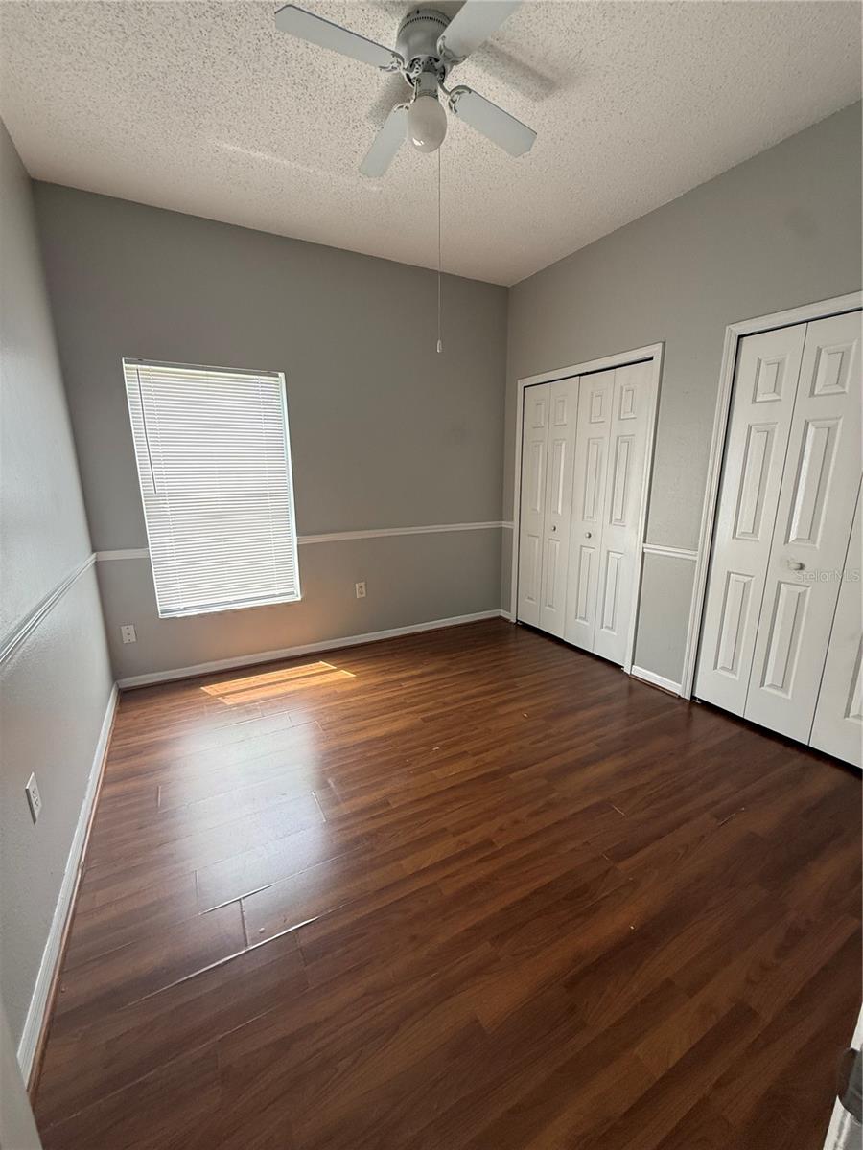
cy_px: 575
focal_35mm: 14
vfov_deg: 102.1
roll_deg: -0.9
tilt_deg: -13.0
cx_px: 432
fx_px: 465
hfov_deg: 85.7
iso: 100
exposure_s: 1/99
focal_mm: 2.22
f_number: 2.2
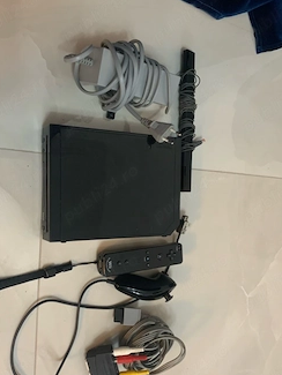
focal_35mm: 32
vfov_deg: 56.7
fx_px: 347
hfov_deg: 44.1
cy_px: 208
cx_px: 124
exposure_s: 1/33
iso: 250
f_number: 1.8
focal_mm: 4.25
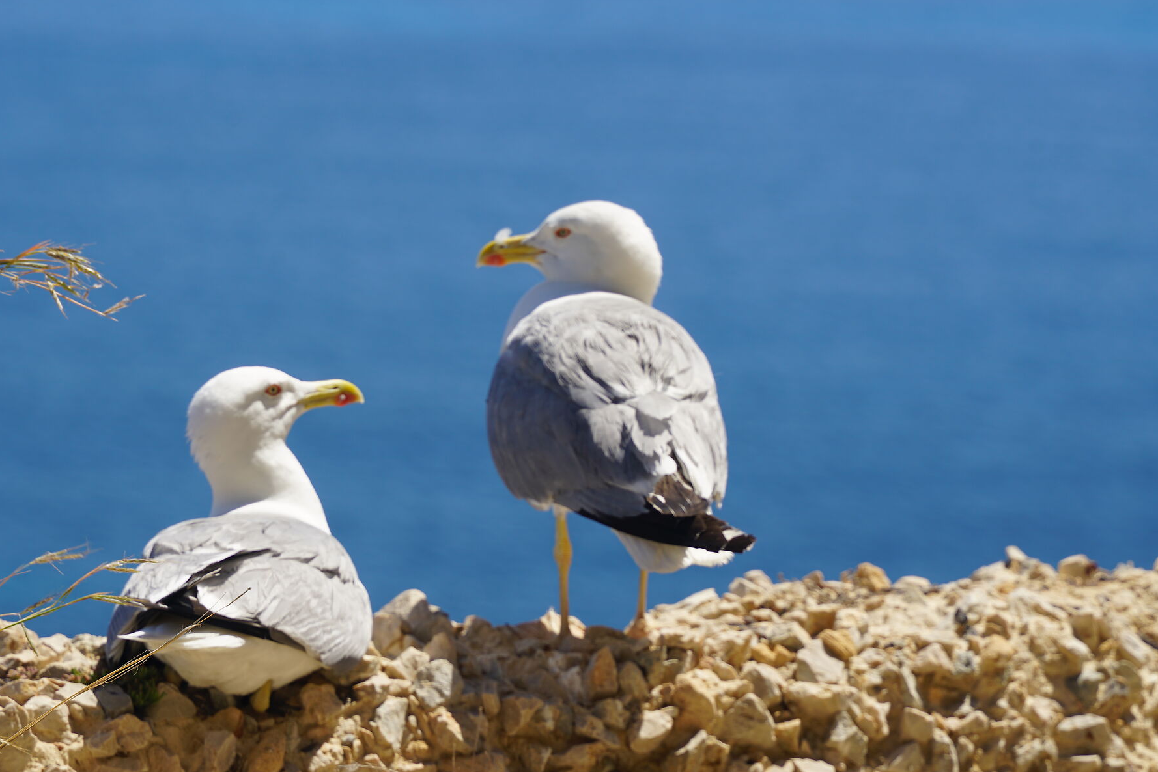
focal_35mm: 270
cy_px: 420
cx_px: 466
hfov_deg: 7.6
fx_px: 8686
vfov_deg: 5.1
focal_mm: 200
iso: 100
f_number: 8
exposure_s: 1/250
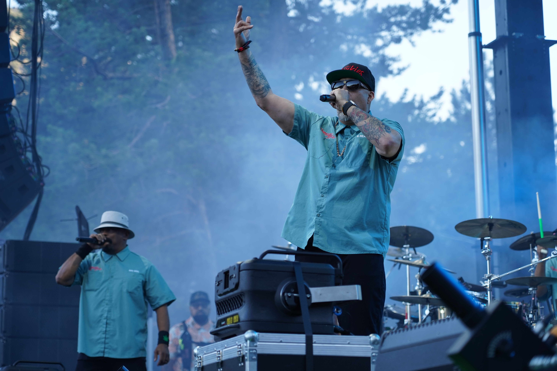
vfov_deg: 13.0
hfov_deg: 19.5
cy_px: 186
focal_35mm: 105
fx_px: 1624
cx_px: 278
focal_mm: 105
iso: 200
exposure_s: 1/125
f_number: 4
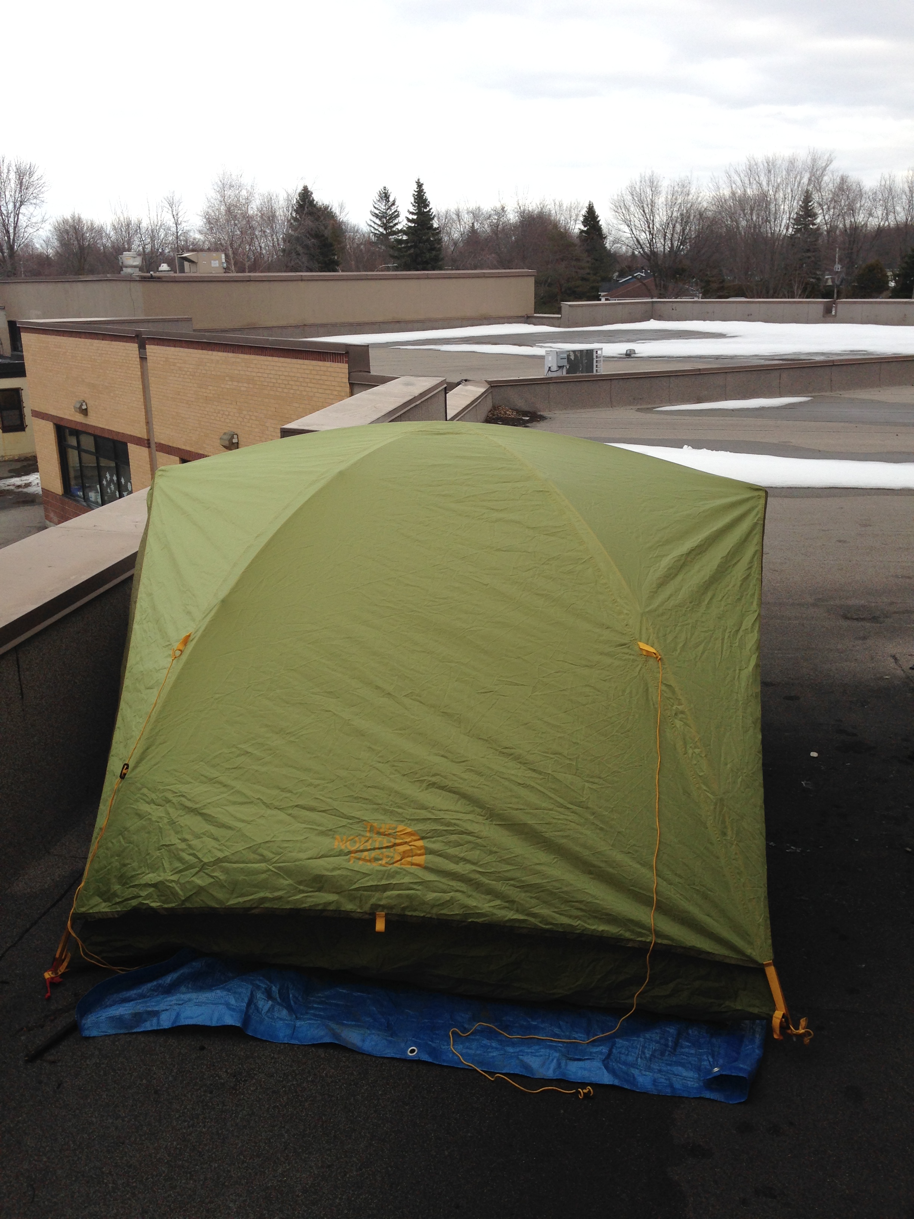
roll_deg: -1.7
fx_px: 1162
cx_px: 457
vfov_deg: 55.4
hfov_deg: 42.9
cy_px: 610
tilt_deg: -16.1
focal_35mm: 33
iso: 50
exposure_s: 1/288
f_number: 2.4
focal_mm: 4.12
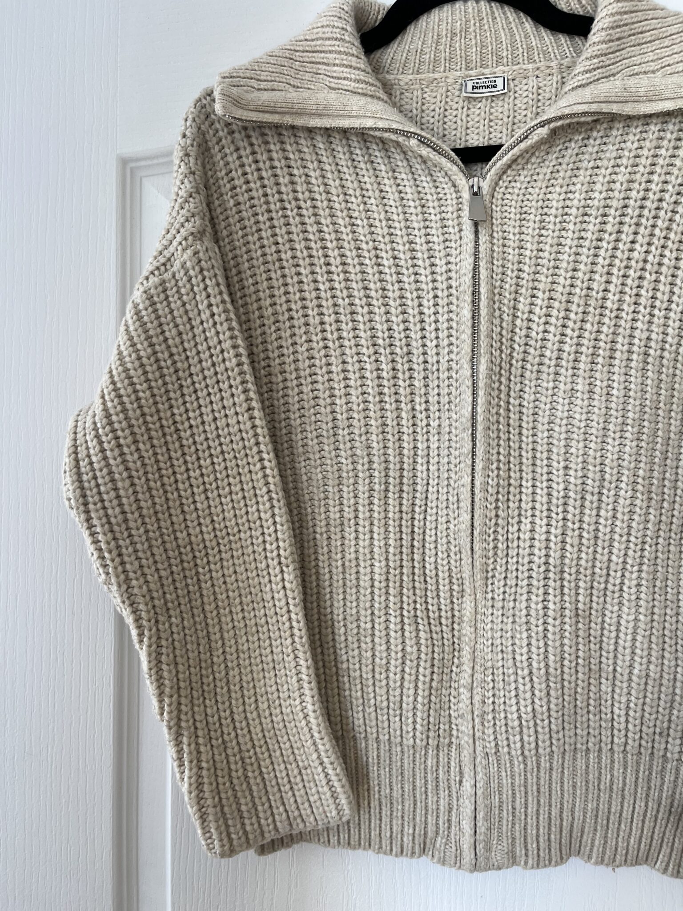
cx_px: 342
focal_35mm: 26
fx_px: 684
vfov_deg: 67.3
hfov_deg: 53.1
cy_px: 456
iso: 32
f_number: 1.6
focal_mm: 5.1
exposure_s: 1/145
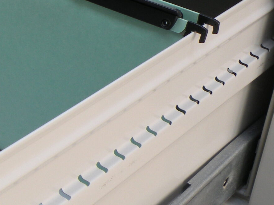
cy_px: 45
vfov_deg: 15.5
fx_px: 752
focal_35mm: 95
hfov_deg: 18.9
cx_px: -98
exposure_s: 1/61.2
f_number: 3.5
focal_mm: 5.8
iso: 64
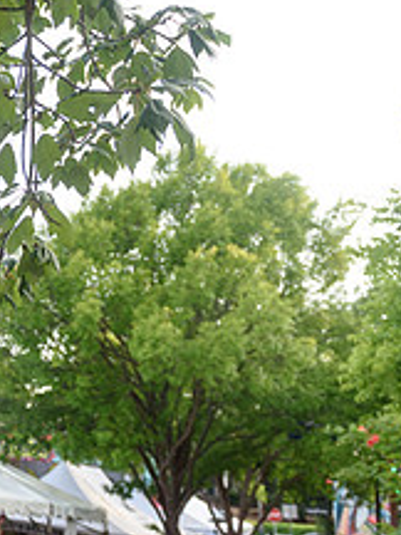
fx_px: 958
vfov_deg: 31.2
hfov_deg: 19.8
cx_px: -235
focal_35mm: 62
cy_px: 246
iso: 320
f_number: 4
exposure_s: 1/320
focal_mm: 24
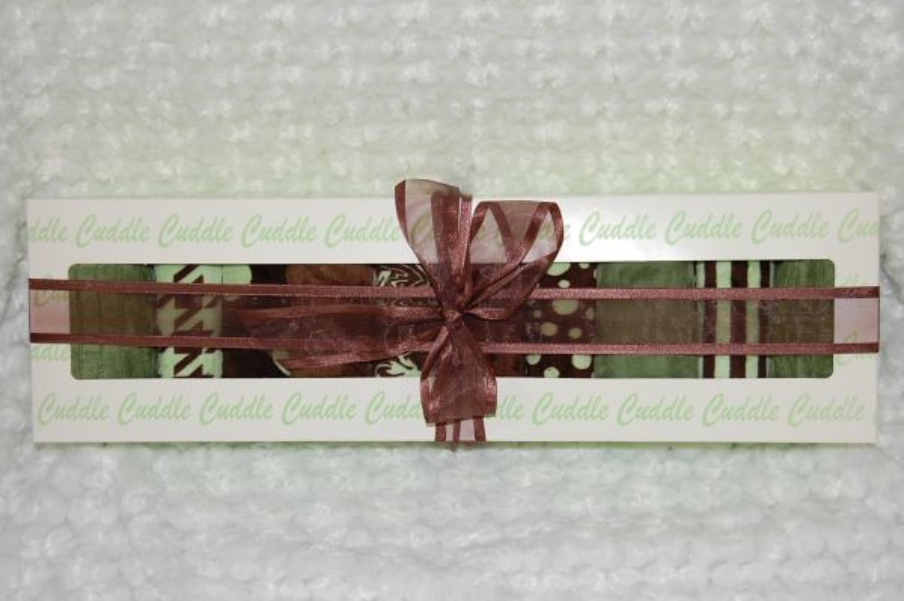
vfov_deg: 22.6
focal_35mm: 60
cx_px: 452
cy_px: 300
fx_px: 1505
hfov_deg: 33.4
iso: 400
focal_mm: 40
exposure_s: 1/60
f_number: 5
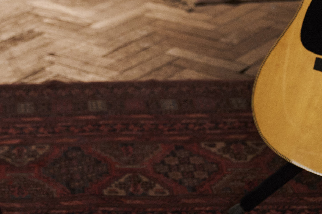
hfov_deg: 14.3
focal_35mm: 142
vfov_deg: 9.4
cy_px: -120
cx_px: 42
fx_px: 1270
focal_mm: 44
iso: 2000
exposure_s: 1/125
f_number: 3.5
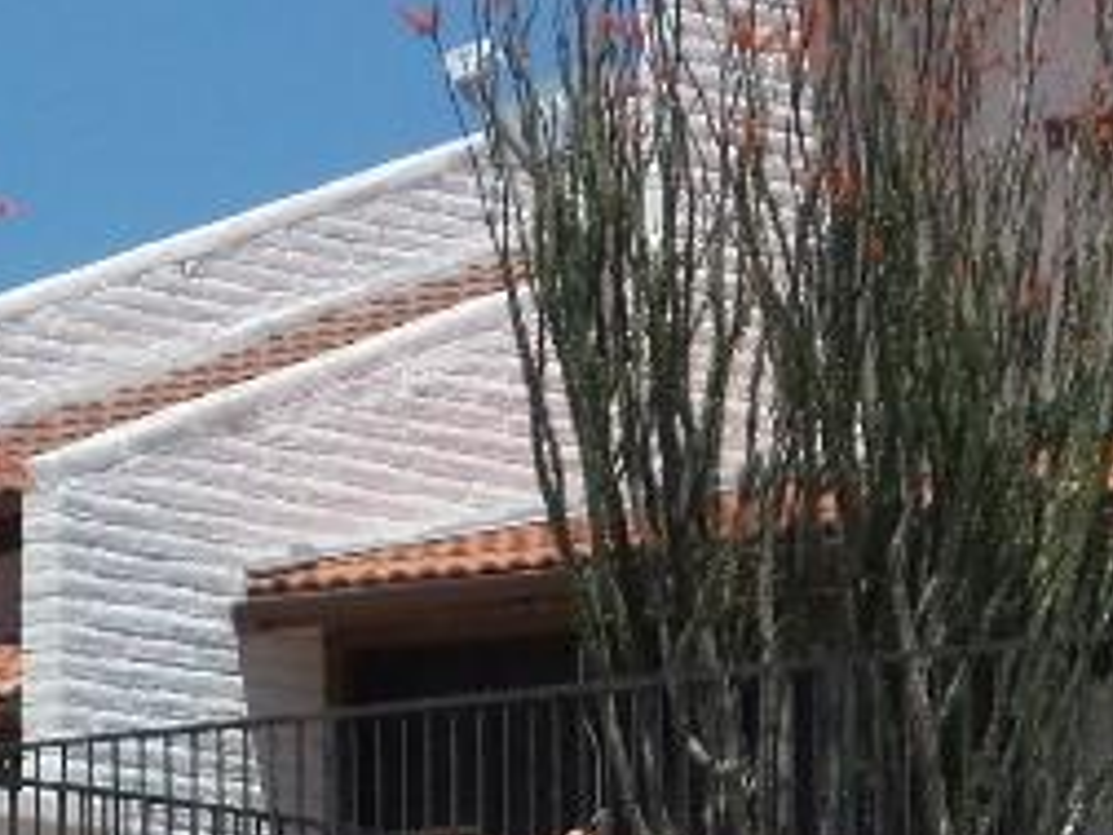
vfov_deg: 3.2
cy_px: 1462
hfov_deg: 4.3
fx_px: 14758
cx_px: 459
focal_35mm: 459
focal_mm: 20.3
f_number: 5.1
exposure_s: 1/1000
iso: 100
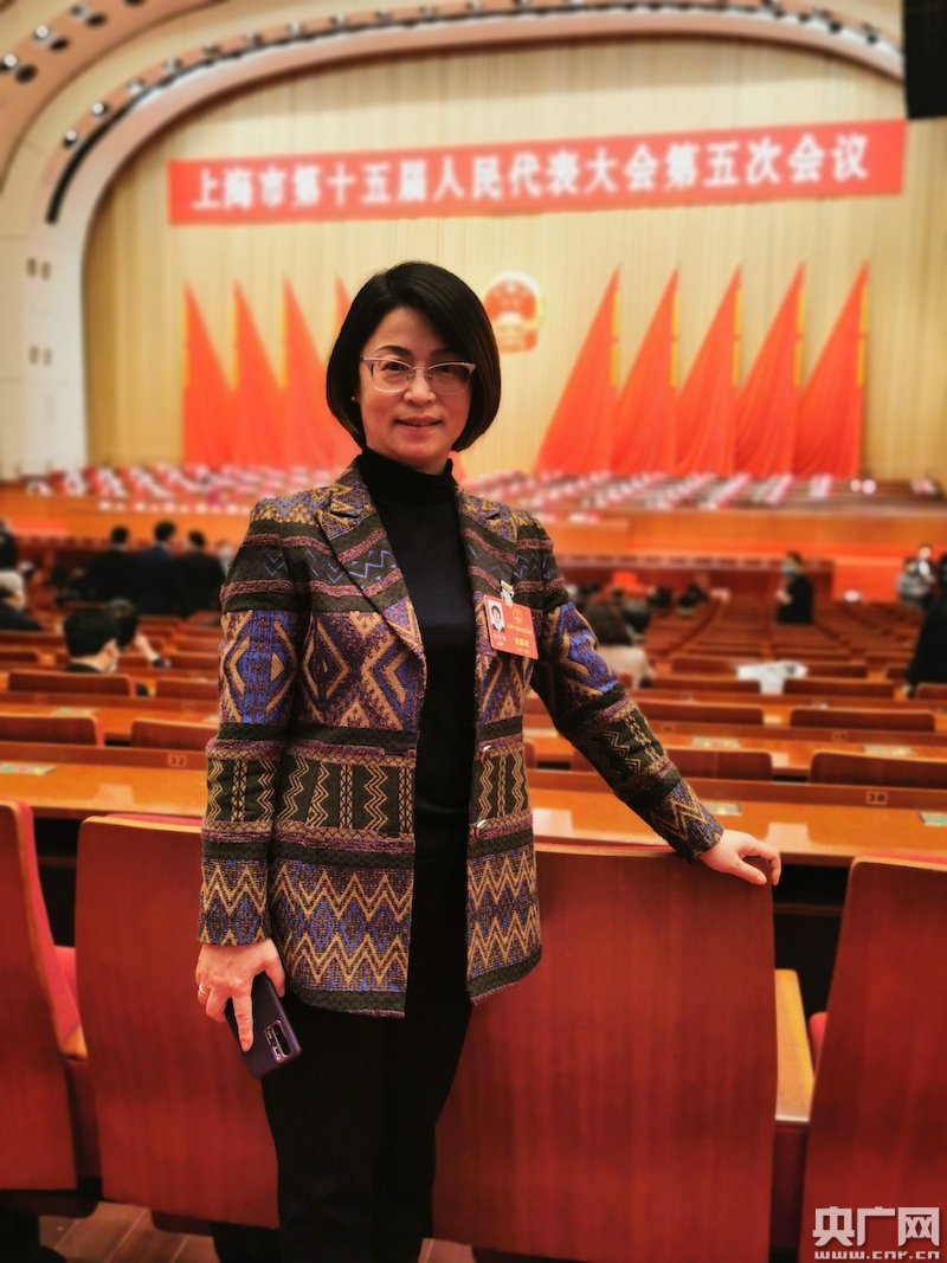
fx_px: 1277
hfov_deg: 40.7
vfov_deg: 52.6
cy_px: 632
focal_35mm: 35
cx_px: 474
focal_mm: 5.56
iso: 125
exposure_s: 1/100
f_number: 1.6
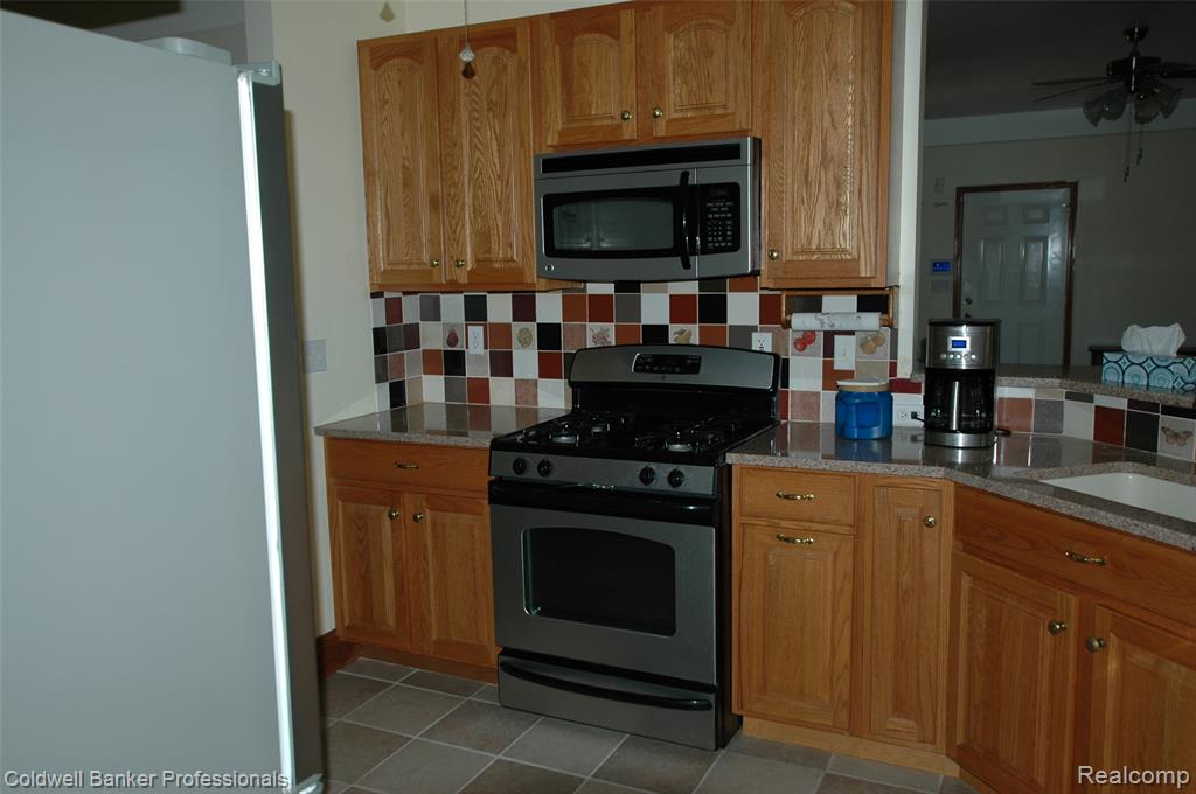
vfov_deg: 43.5
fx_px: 995
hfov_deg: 62.0
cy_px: 397
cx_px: 598
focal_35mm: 30
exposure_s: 1/60
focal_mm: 20
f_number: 3.5
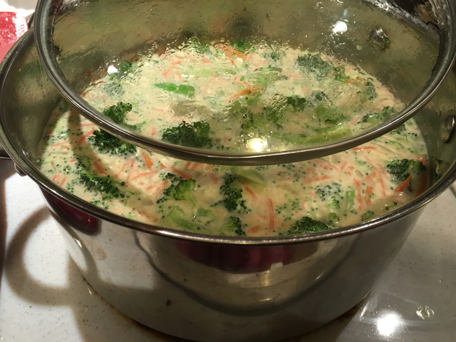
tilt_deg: -44.9
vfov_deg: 48.2
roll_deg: +0.4
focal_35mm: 29
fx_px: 382
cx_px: 228
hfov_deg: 61.7
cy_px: 171
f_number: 2.2
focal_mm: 4.15
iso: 64
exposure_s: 1/30
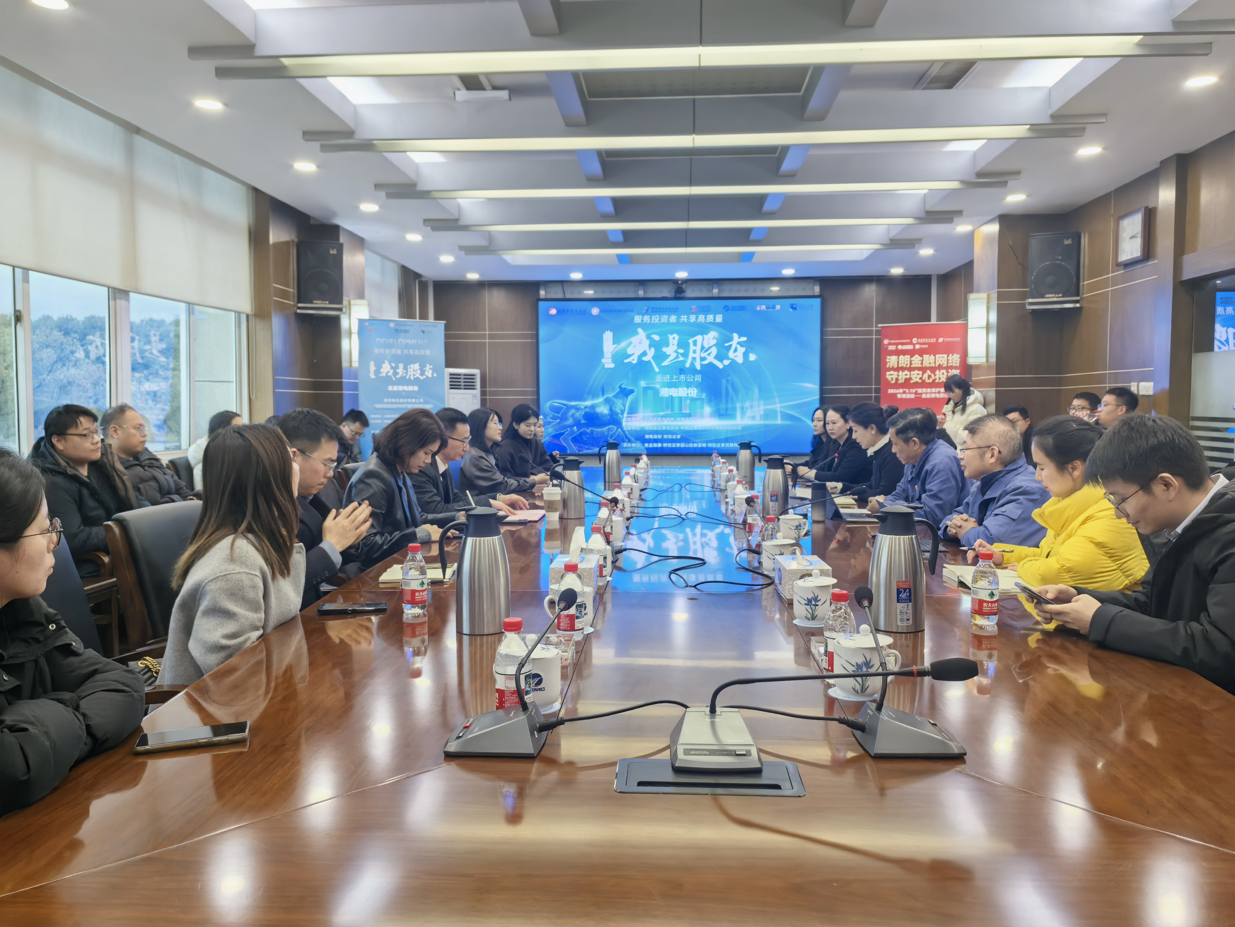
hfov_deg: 65.3
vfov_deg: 51.4
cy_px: 464
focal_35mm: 27
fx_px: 963
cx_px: 618
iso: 125
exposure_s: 1/100
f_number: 2
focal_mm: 5.75
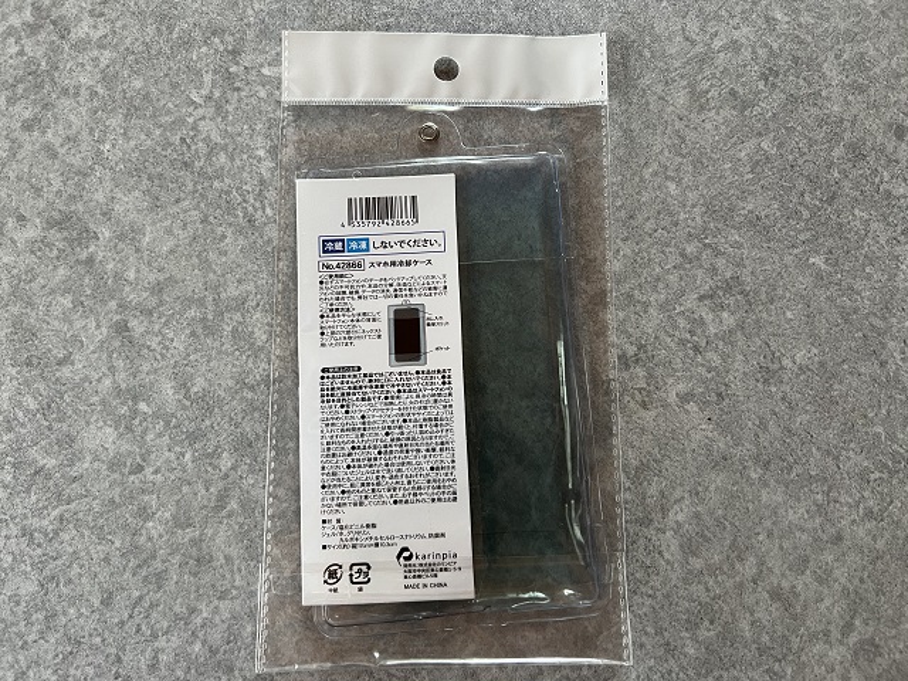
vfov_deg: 53.1
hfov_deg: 67.3
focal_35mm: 26
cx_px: 454
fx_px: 682
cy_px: 340
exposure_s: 1/60
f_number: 1.5
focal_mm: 5.7
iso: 200
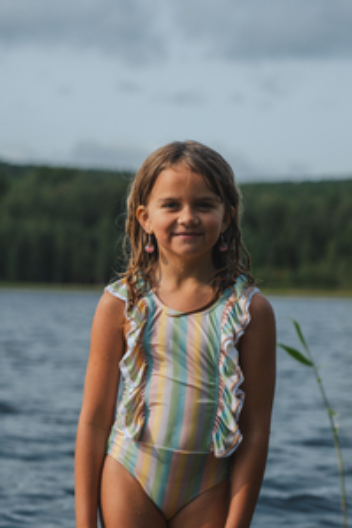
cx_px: 210
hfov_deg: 12.0
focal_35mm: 114
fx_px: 1670
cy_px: 353
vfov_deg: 17.9
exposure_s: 1/3200
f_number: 4.5
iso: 400
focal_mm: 85
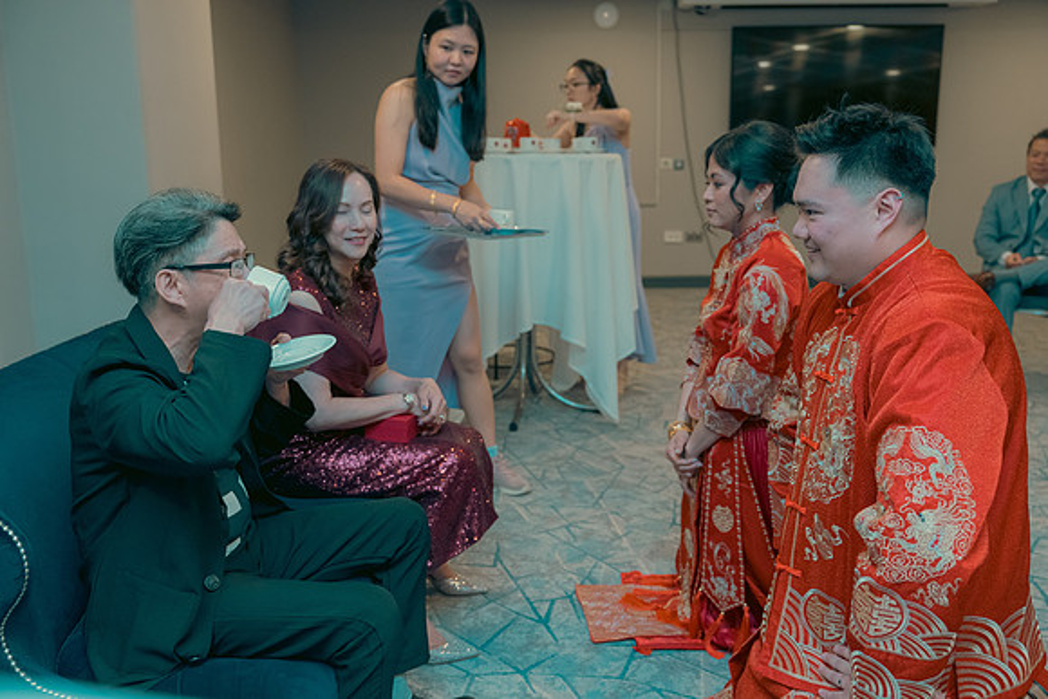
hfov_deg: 57.2
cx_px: 524
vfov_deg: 40.0
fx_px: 961
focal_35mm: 33
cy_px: 350
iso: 2500
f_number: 3.5
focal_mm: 33
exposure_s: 1/160
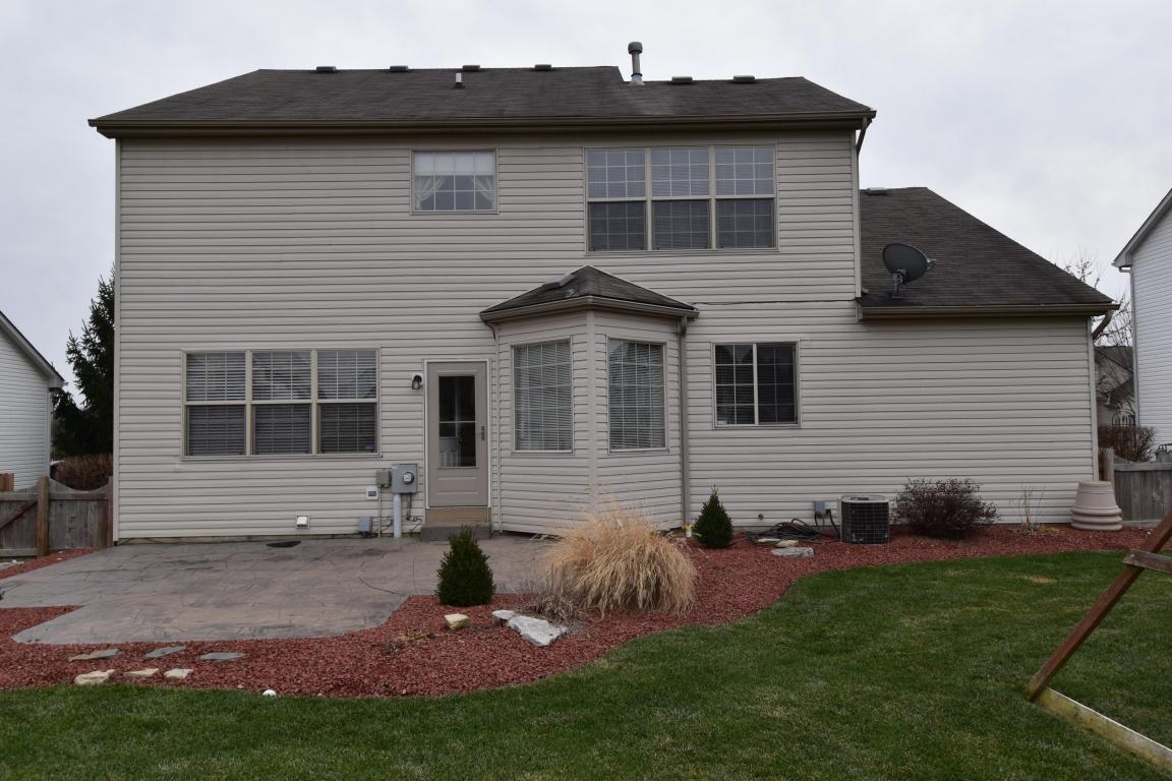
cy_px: 390
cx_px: 586
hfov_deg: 57.2
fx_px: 1074
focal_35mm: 33
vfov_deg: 40.0
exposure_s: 1/250
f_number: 10
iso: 400
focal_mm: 22
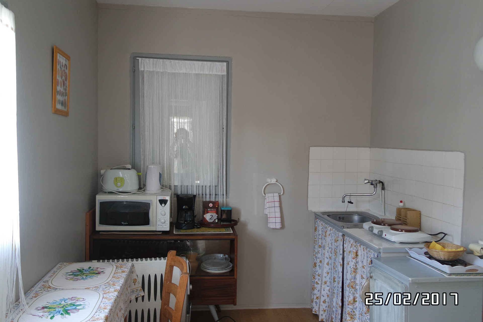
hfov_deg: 57.2
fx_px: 443
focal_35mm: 33
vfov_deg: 40.0
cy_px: 161
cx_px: 242
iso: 800
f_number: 3.5
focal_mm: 22
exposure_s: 1/40
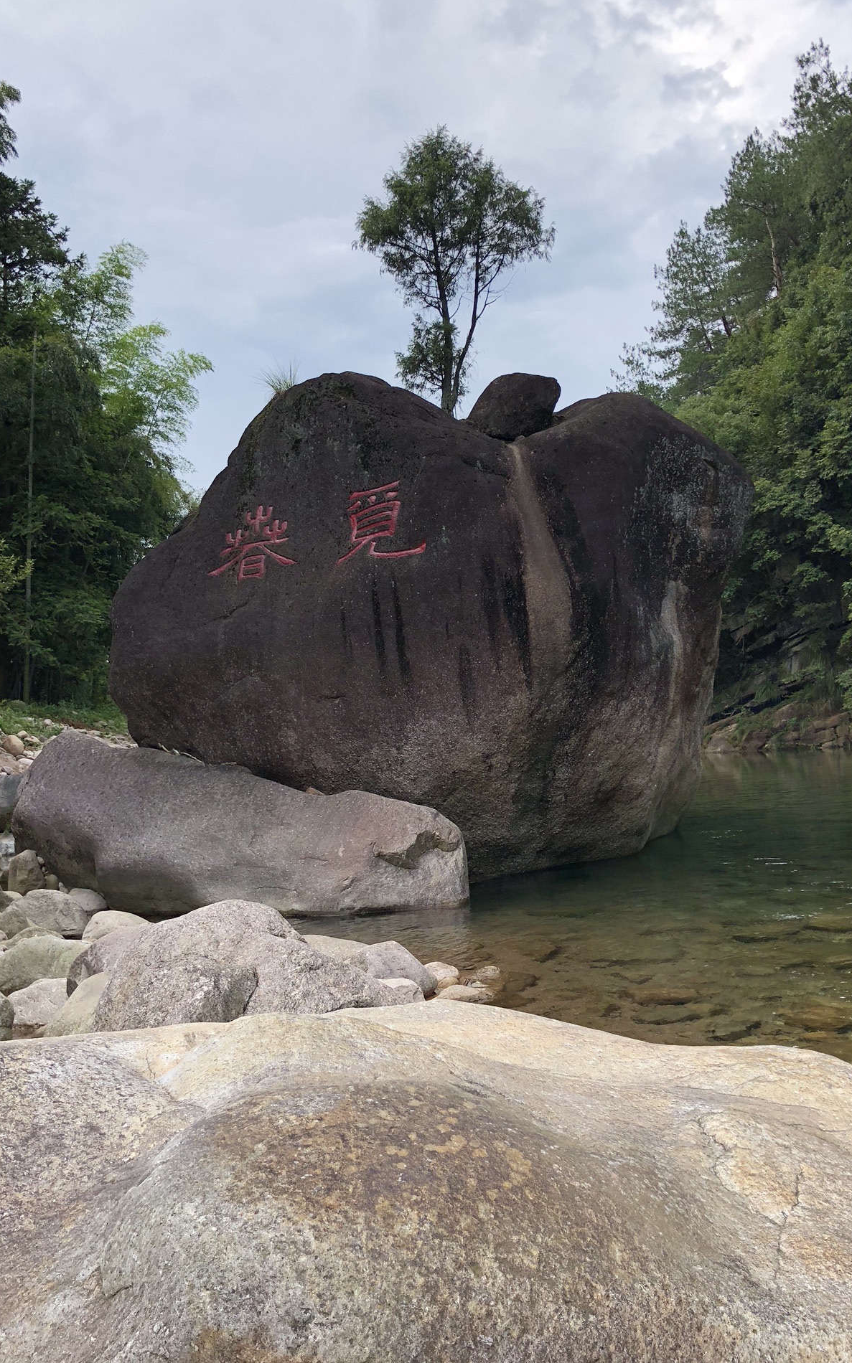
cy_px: 658
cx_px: 438
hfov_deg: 39.4
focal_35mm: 32
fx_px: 1189
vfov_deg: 59.6
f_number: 1.8
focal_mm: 4
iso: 20
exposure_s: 1/461
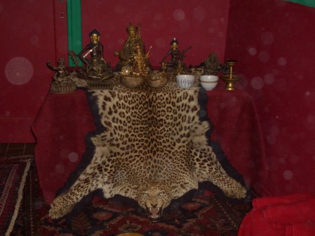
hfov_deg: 38.9
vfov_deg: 29.7
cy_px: 118
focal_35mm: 49
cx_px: 158
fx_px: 446
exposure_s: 1/60
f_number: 3.1
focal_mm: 8.2
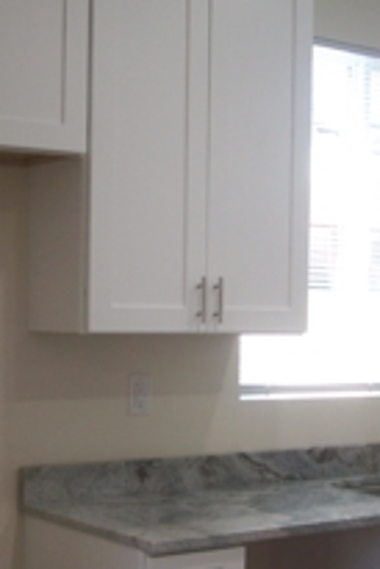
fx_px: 1217
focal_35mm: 77
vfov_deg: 26.2
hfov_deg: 17.7
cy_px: 344
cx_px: 168
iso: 80
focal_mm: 6.3
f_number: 2.8
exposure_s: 1/40
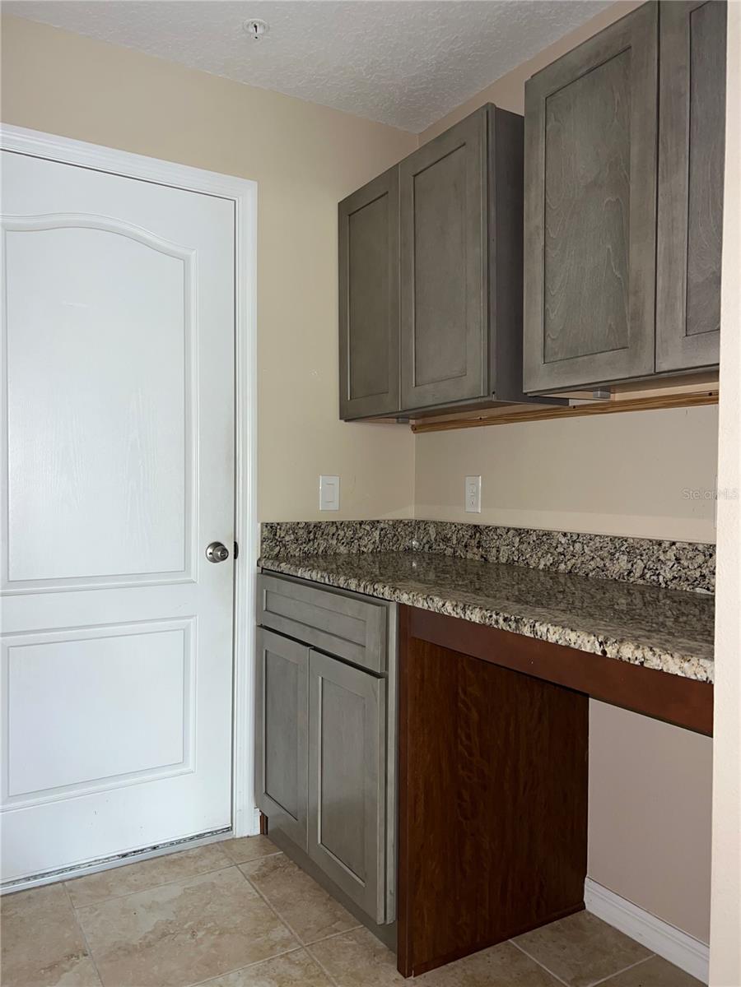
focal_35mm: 26
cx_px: 370
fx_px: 742
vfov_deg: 67.3
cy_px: 494
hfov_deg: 53.1
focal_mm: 5.7
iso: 50
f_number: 1.5
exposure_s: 1/17
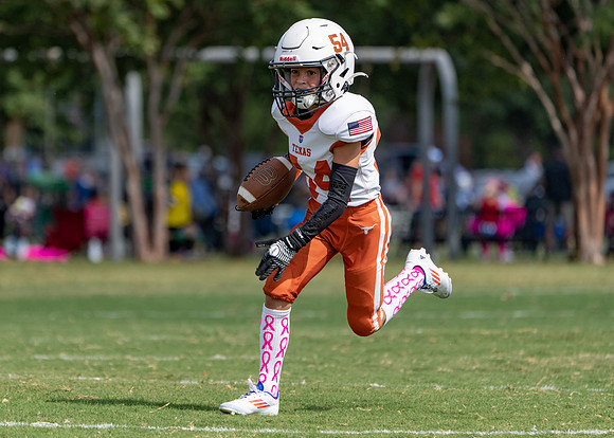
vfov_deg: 3.6
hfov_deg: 5.0
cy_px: 210
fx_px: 7039
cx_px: 196
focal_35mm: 404
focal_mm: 303
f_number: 5.6
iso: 200
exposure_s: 1/1600
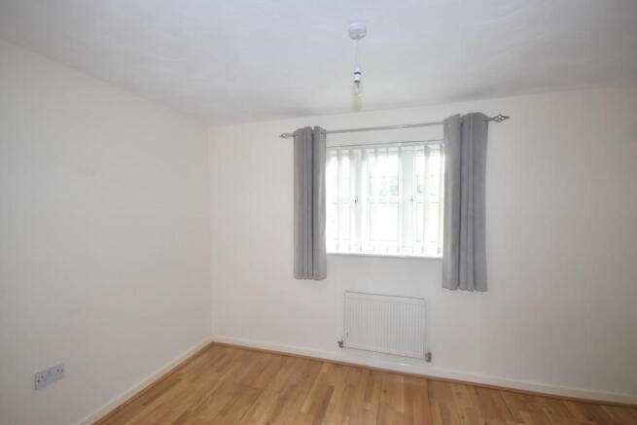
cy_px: 212
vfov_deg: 77.4
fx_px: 265
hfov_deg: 100.4
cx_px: 318
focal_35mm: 15
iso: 800
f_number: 4
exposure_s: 1/125
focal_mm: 10
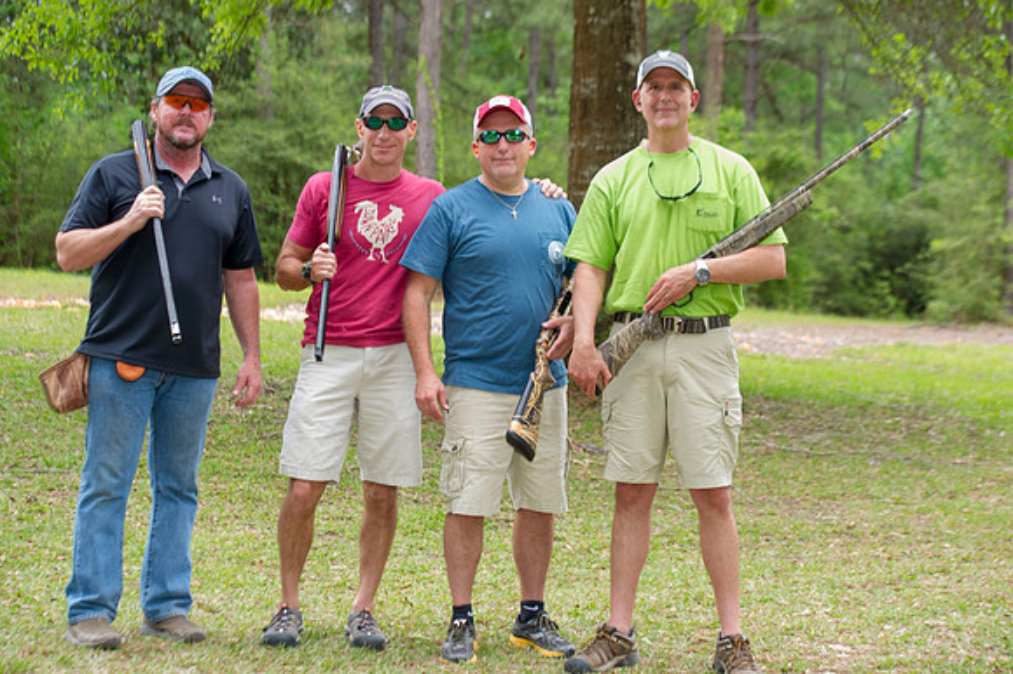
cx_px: 506
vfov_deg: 16.6
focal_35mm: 82
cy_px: 337
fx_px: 2306
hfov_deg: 24.8
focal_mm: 82
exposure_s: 1/60
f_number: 4.5
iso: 200
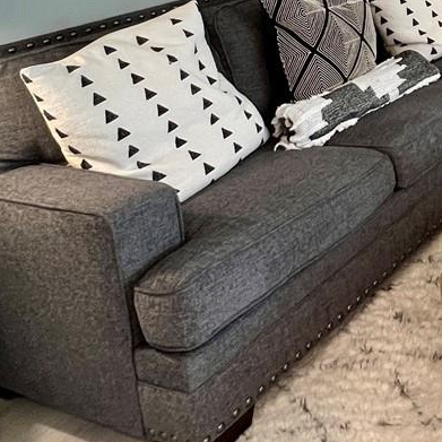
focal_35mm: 47
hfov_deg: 29.2
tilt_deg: -8.2
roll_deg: +5.0
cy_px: -47
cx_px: 574
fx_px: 679
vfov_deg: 31.8
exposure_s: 1/60
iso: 250
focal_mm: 1.57
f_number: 1.8
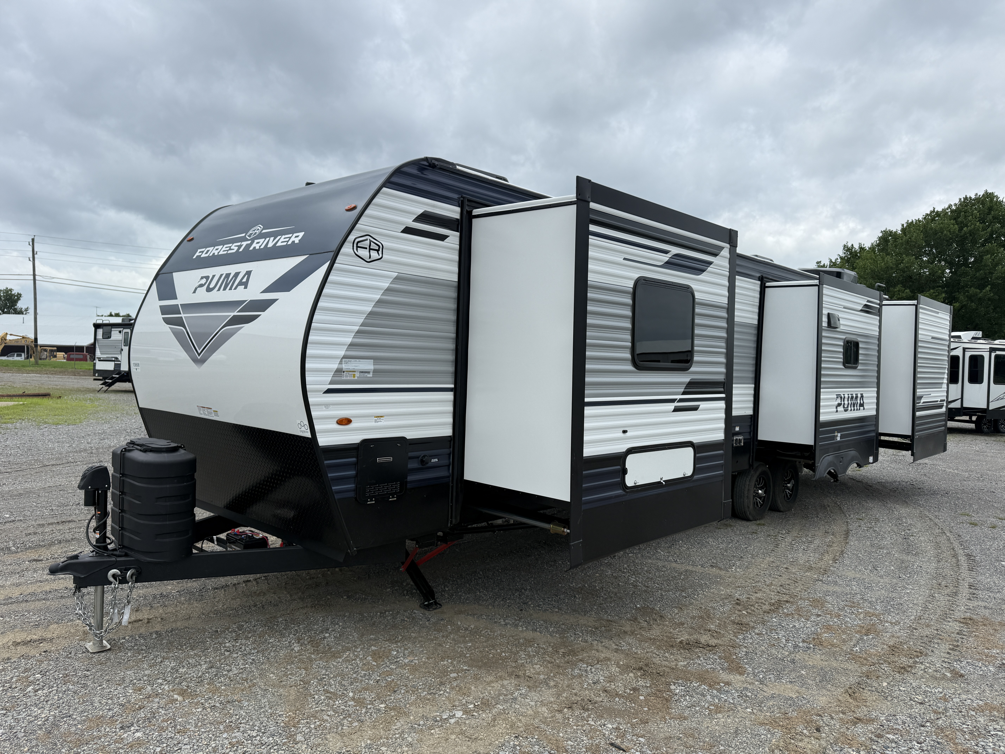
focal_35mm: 24
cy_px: 377
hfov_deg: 71.6
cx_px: 502
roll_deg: -1.4
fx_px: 697
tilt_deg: -1.8
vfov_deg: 56.8
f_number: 1.78
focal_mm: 6.76
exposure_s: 1/5319
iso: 80
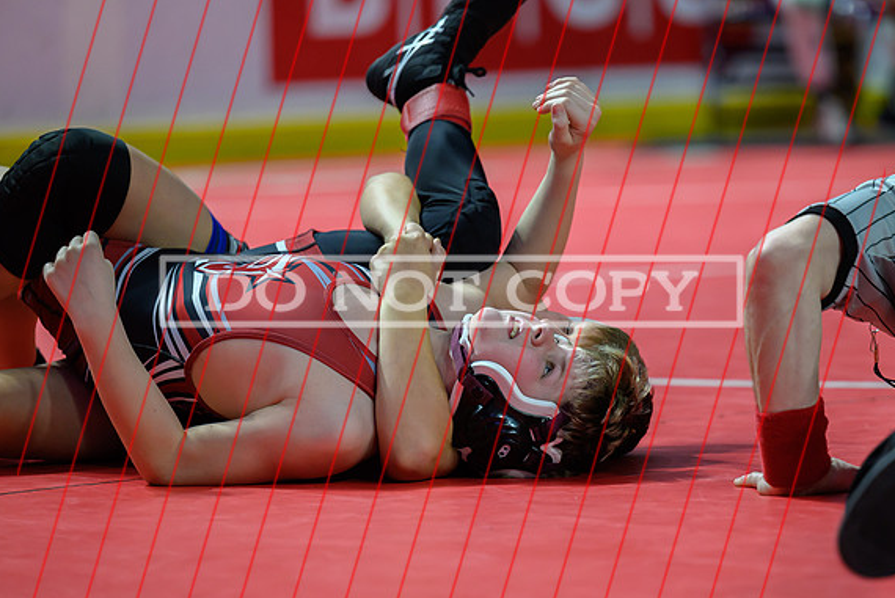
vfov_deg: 6.6
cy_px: 385
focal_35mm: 207
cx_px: 575
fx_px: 5150
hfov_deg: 9.9
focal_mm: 160
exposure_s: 1/800
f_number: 2.8
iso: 2000
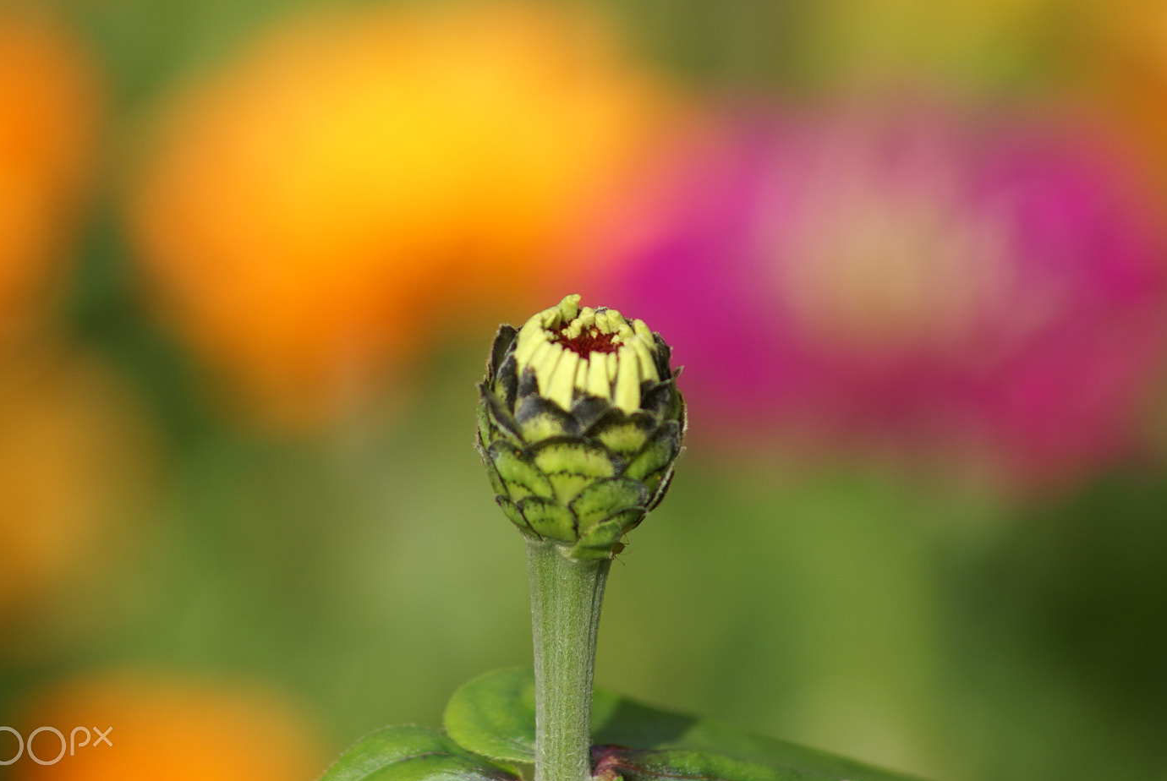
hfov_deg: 4.2
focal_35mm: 487
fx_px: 15807
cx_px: 579
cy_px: 404
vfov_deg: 2.8
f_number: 8
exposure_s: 1/250
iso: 100
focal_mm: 280
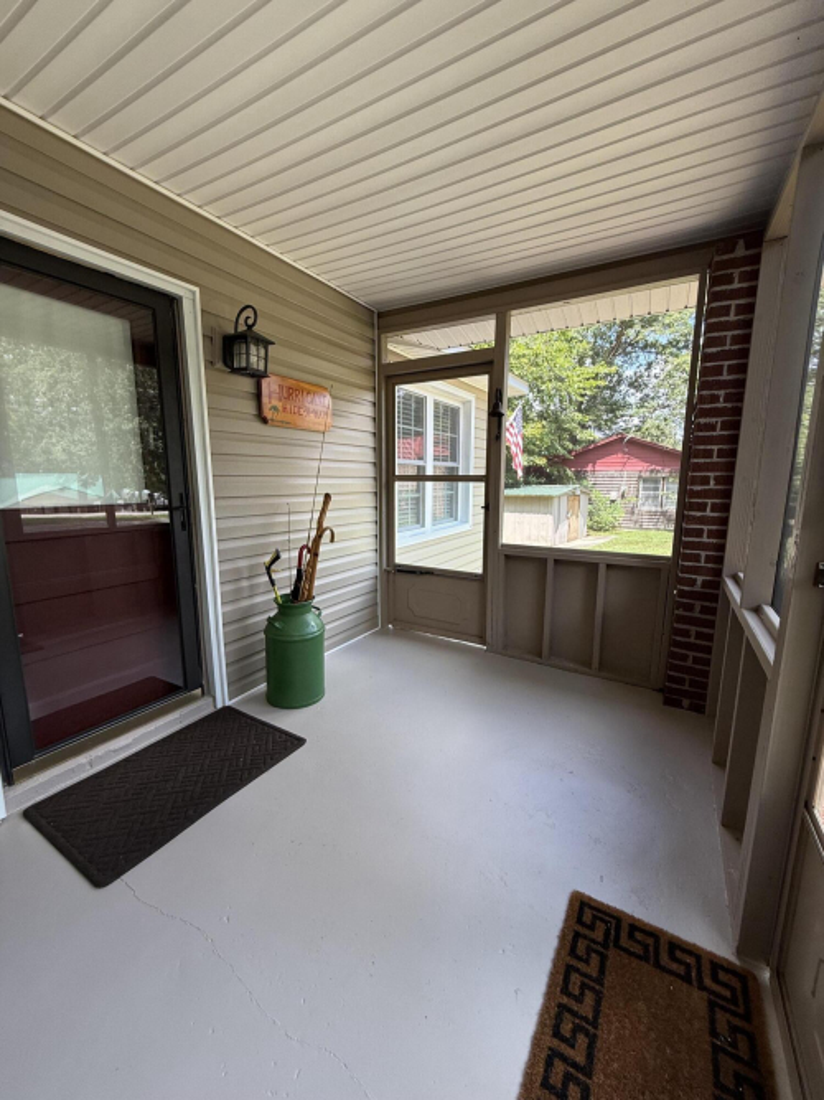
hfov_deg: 85.7
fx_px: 444
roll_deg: +0.1
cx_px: 412
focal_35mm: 14
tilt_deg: -8.4
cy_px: 550
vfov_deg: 102.1
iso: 64
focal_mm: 2.22
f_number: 2.2
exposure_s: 1/155
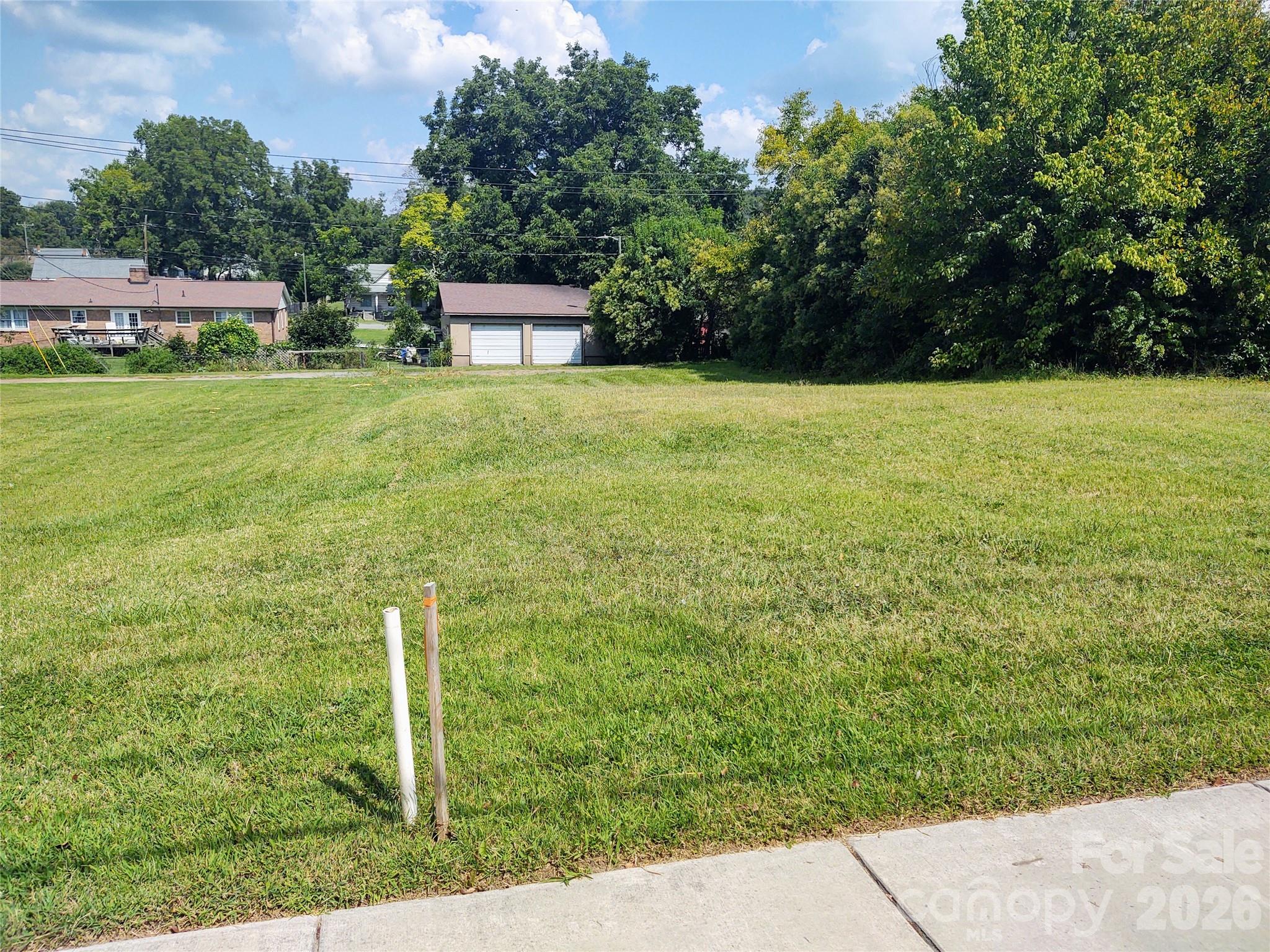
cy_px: 476
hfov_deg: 65.3
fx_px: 991
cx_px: 635
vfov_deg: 51.4
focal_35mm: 27
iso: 100
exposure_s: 1/5402
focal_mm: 4.75
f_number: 1.7
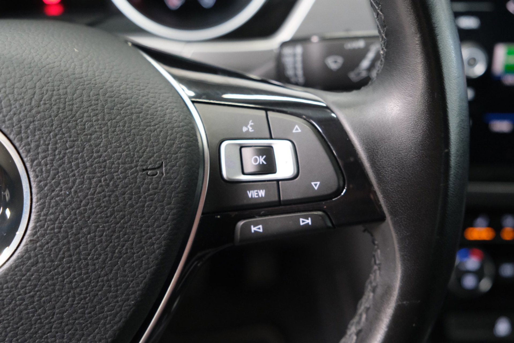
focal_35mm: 43
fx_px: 614
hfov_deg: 45.4
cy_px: 172
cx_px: 257
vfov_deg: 31.2
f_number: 4
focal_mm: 28.9
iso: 6400
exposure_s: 1/60
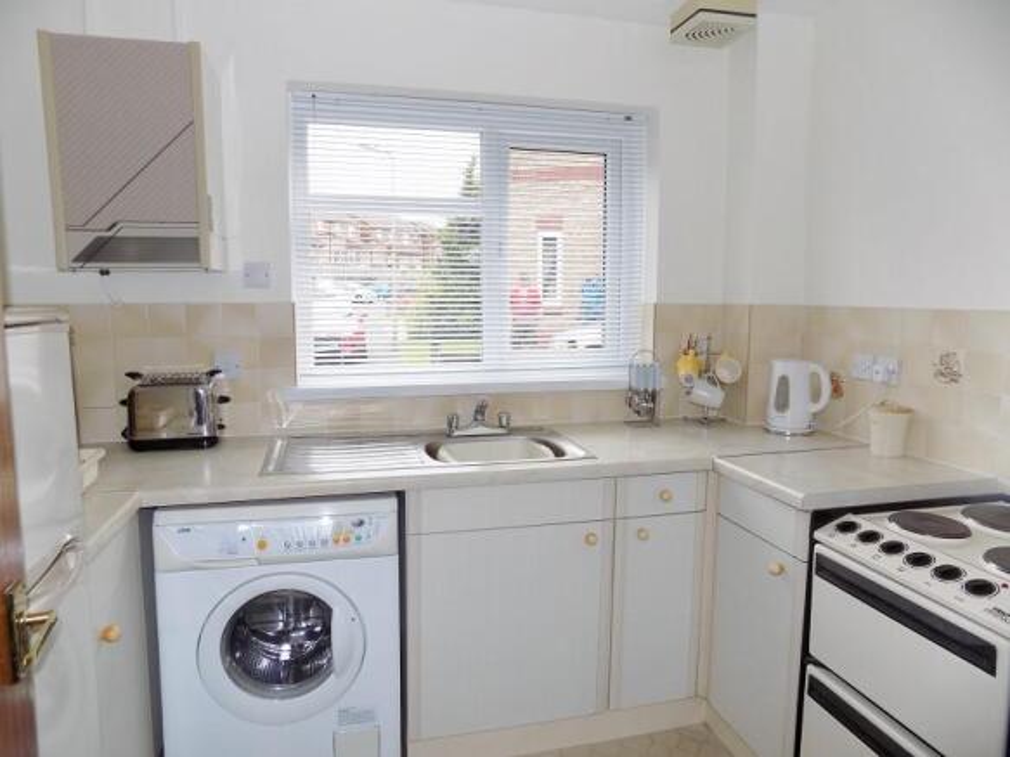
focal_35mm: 23
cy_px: 378
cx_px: 505
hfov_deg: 73.9
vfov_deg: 58.9
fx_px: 671
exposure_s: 1/100
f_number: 3.1
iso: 80
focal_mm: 4
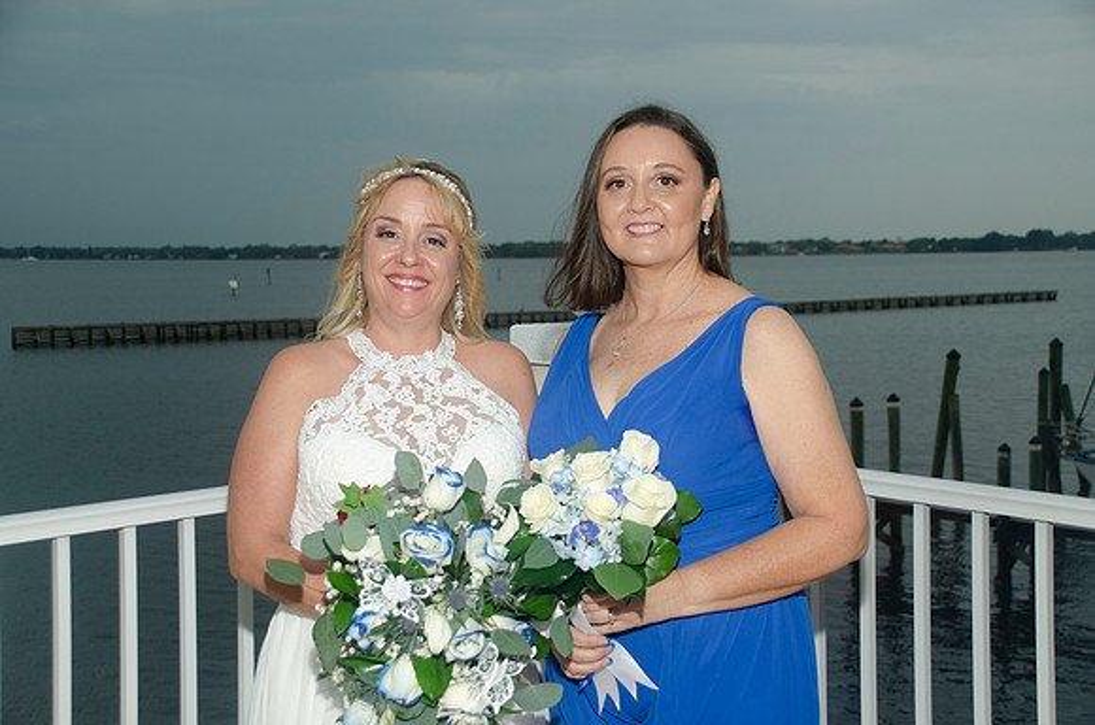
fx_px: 1457
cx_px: 548
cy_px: 362
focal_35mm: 48
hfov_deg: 41.2
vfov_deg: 27.9
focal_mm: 32
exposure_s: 1/160
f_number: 5.6
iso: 200
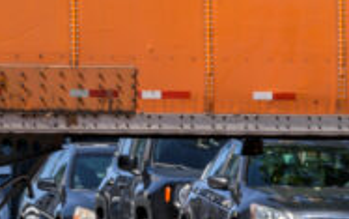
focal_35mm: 1114
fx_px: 10599
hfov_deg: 1.9
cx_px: -379
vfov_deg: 1.2
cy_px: -70
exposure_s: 1/160
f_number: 10
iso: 64
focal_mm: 200
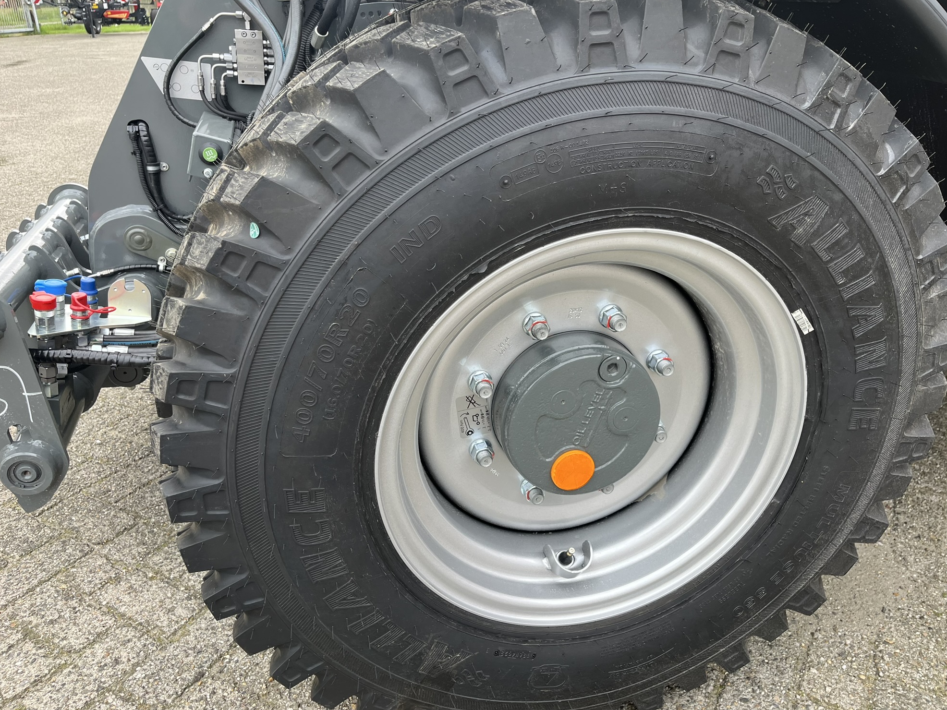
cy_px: 356
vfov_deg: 51.4
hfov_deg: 65.3
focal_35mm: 27
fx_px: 739
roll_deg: -0.6
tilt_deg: -24.0
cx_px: 485
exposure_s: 1/477
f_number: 1.6
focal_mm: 5.1
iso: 50
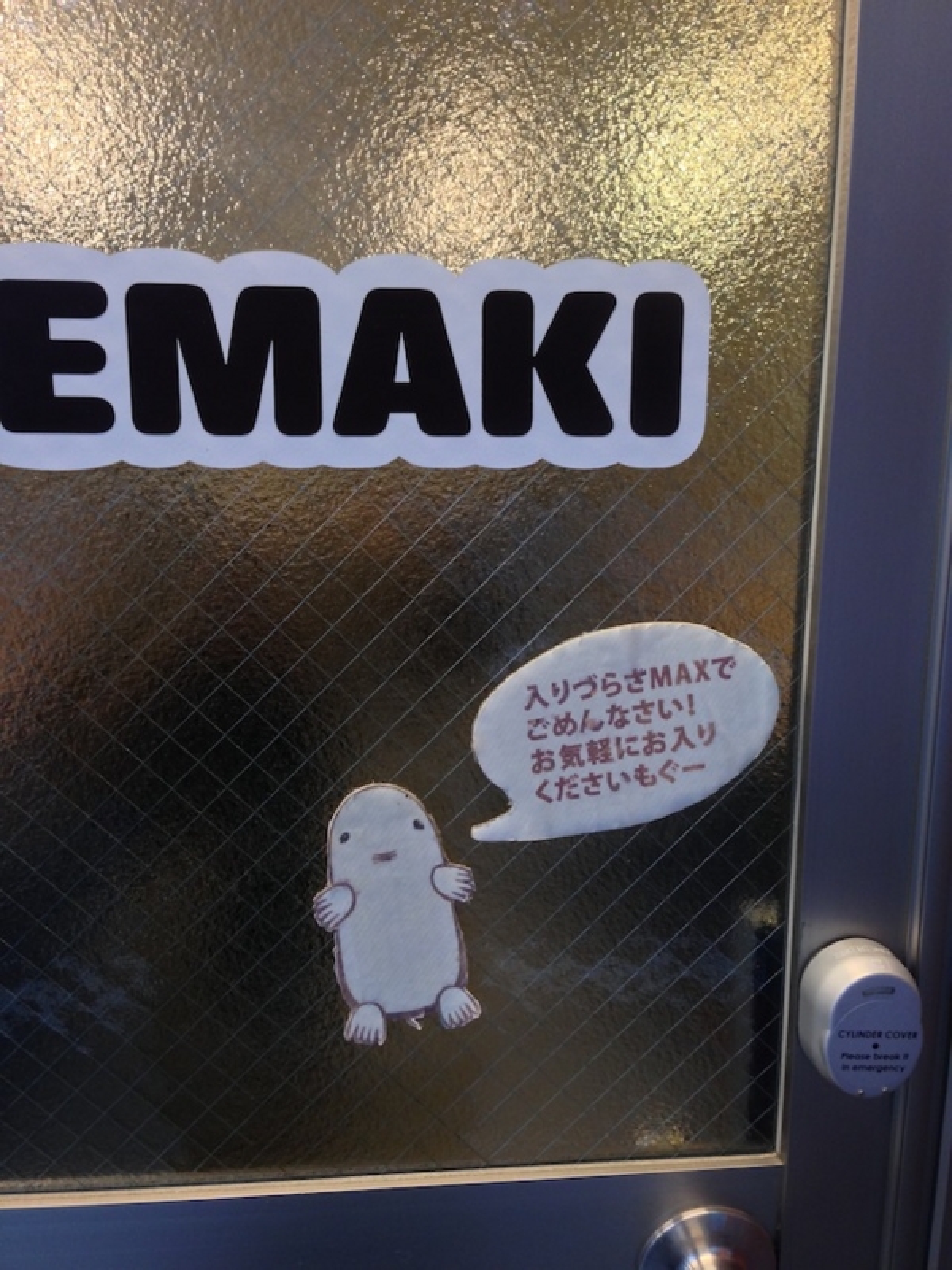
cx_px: 476
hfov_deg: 42.9
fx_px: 1210
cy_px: 635
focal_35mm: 33
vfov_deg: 55.4
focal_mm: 4.12
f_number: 2.4
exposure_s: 1/20
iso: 100
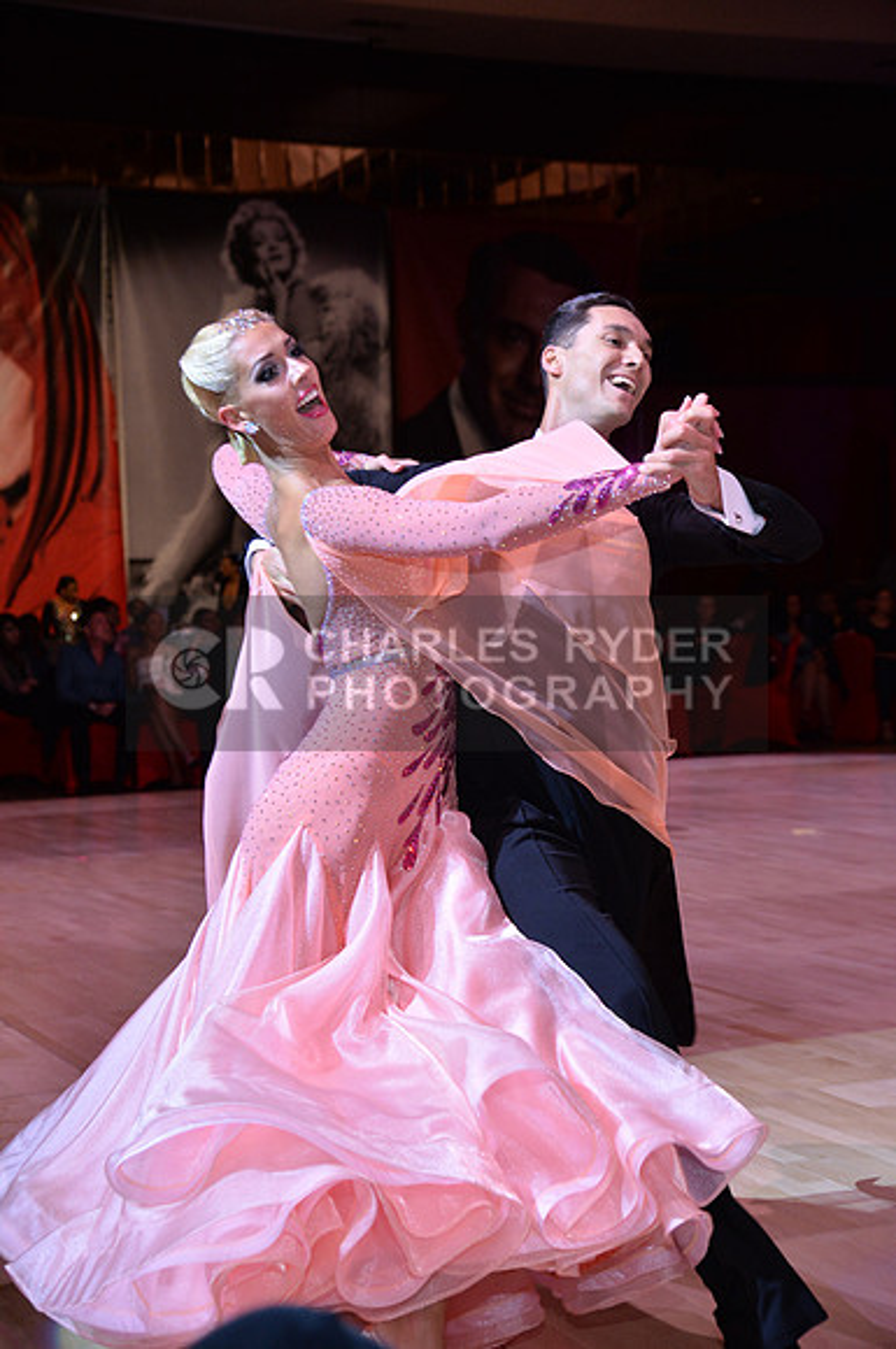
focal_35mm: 66
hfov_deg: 20.6
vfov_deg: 30.6
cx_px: 448
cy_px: 674
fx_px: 2471
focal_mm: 66
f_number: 4.5
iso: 1600
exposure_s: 1/250
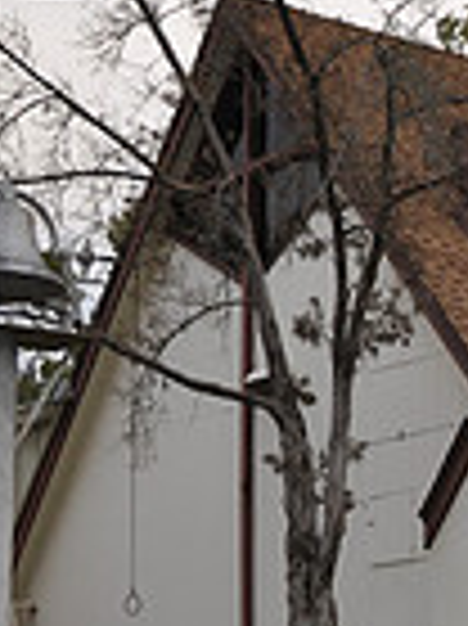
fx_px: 1950
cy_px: 480
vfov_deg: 18.1
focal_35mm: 108
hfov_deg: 13.0
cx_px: 670
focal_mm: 18
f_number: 3.5
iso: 220
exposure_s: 1/200
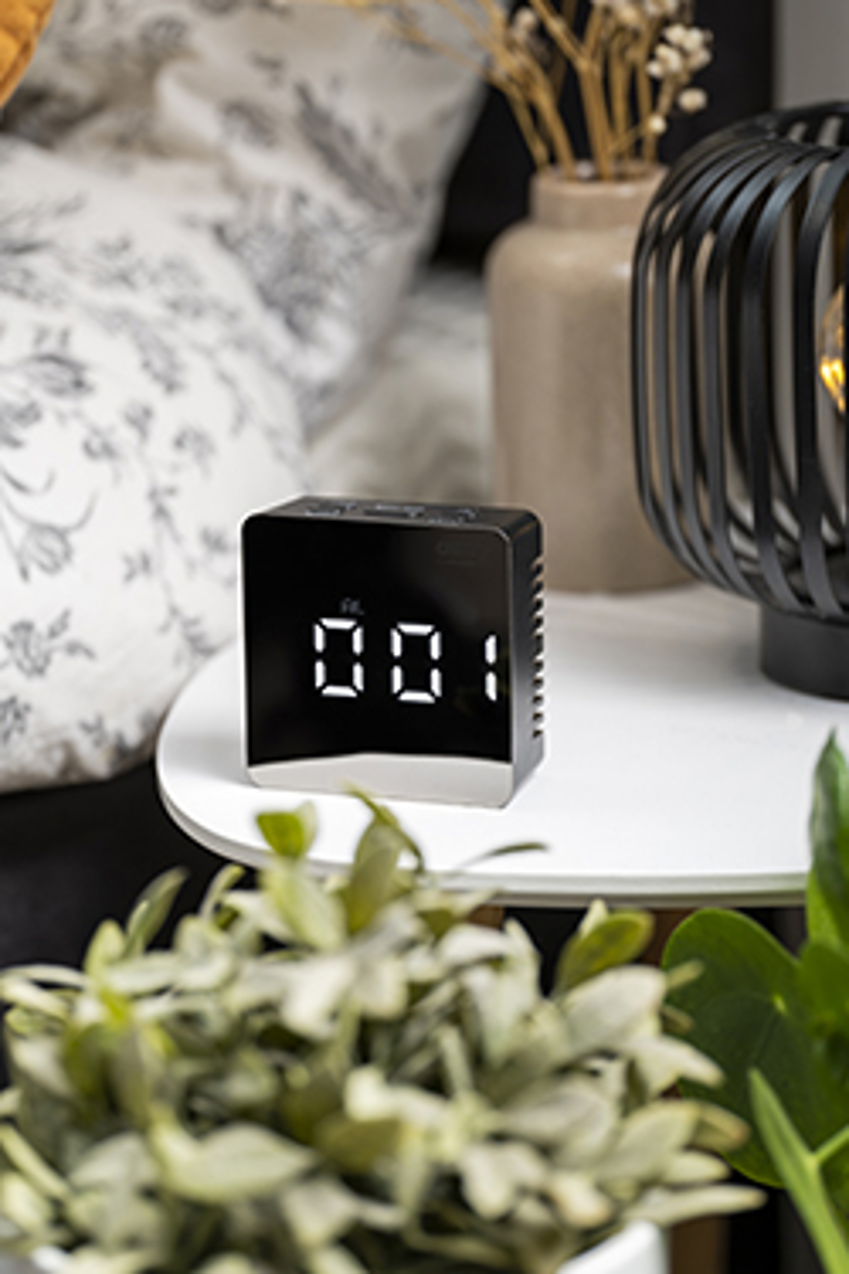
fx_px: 4952
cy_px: 591
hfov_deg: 9.8
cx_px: 314
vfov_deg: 14.7
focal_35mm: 140
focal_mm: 105
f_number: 2.8
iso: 250
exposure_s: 1/125
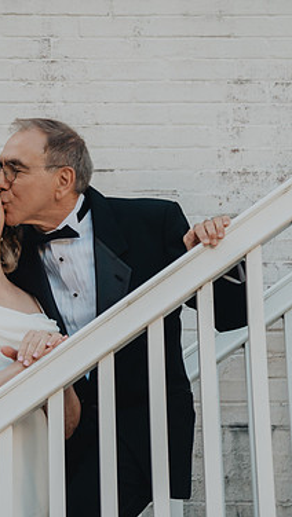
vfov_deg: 14.0
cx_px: 76
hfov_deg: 7.9
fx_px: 2102
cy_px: 254
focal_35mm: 153
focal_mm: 92
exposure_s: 1/320
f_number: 4
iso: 250
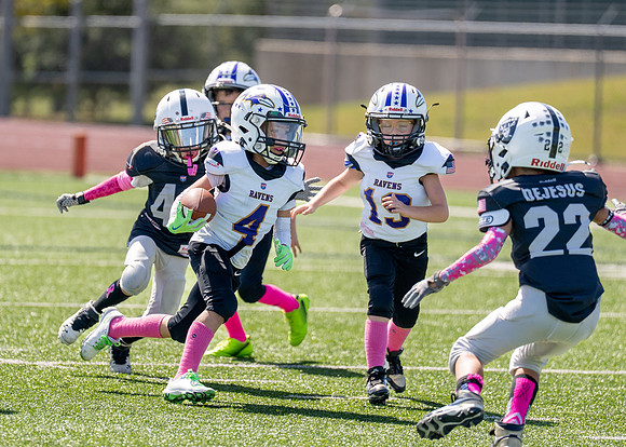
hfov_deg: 5.8
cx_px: 228
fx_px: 6129
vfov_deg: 4.2
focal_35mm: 345
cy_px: 193
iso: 200
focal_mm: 200
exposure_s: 1/3200
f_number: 2.8
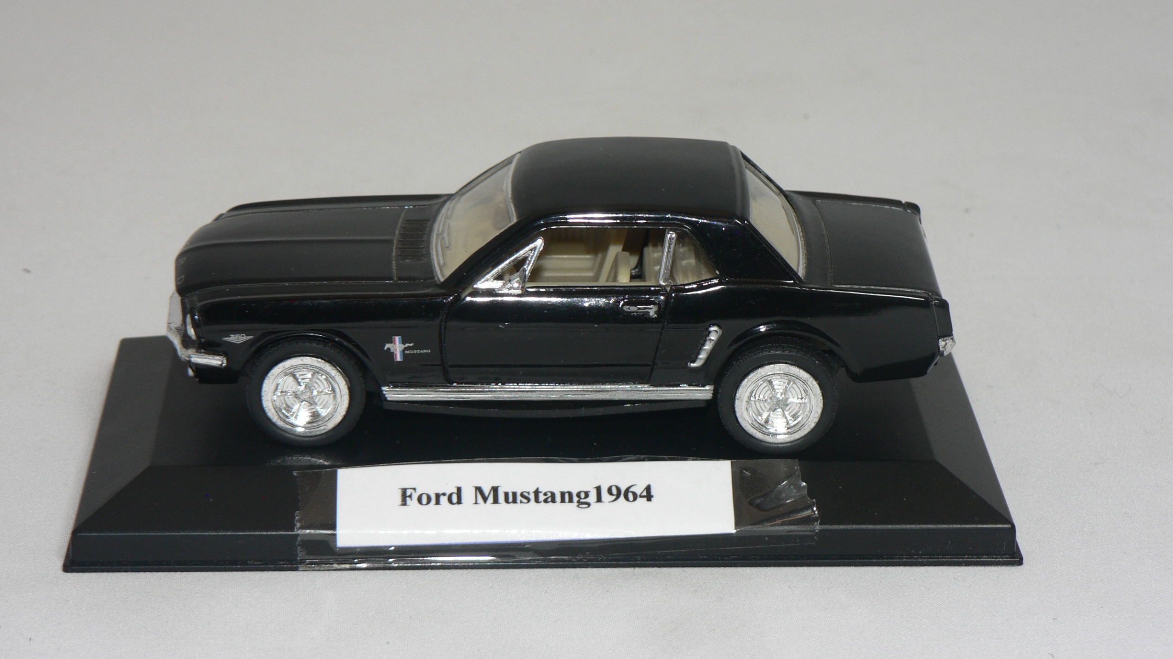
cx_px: 586
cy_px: 334
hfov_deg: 22.7
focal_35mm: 94
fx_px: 2923
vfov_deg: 12.9
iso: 80
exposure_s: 1/60
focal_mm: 14.3
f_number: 3.2
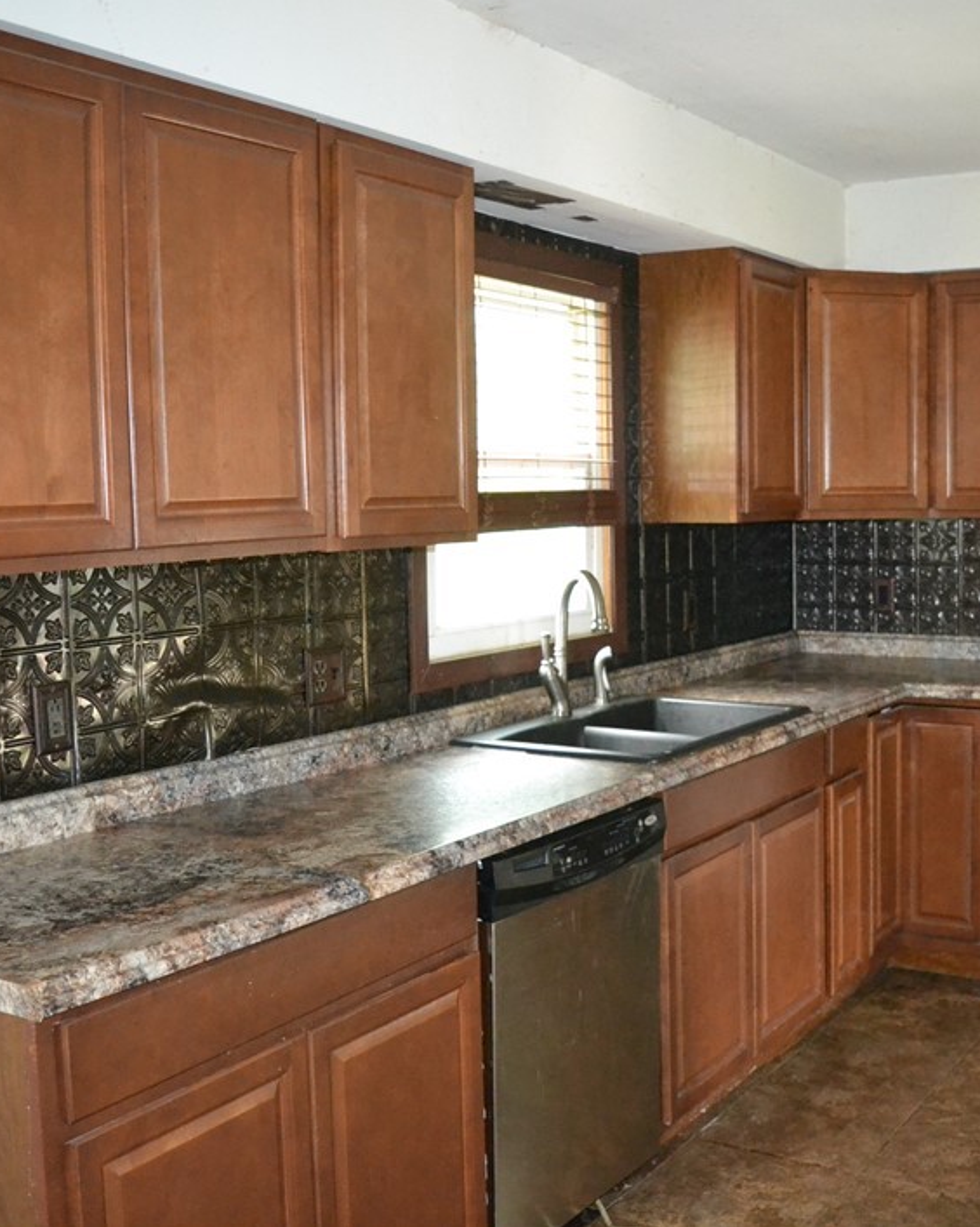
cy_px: 601
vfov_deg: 46.9
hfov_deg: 37.5
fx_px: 1415
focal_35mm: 39
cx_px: 700
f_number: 3.5
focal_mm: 18
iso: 3200
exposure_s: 1/60
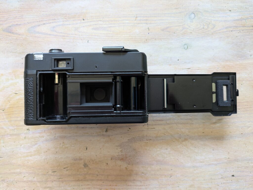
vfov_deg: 54.9
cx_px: 126
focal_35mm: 25
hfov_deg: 69.4
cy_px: 95
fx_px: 183
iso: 188
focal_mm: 5.43
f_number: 1.89
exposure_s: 1/50
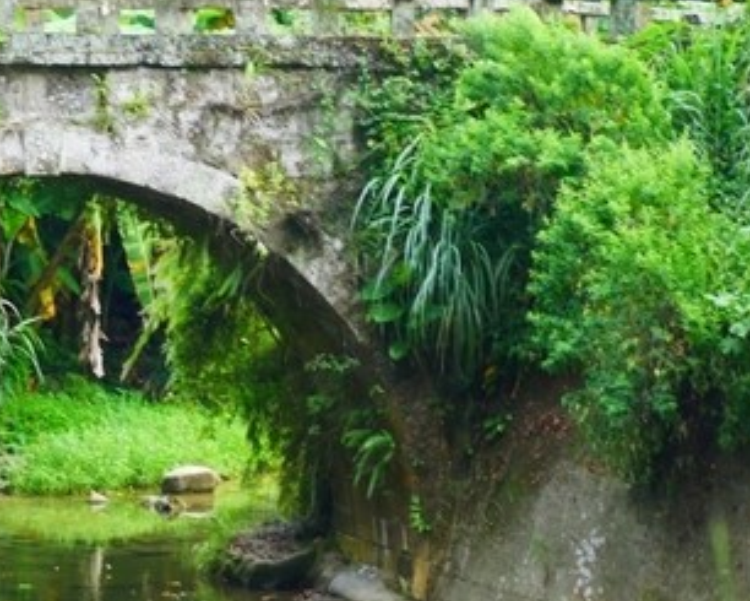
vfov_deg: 10.1
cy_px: 486
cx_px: 108
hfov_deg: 12.5
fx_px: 3397
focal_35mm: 153
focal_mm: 40
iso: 400
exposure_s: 1/100
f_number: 4
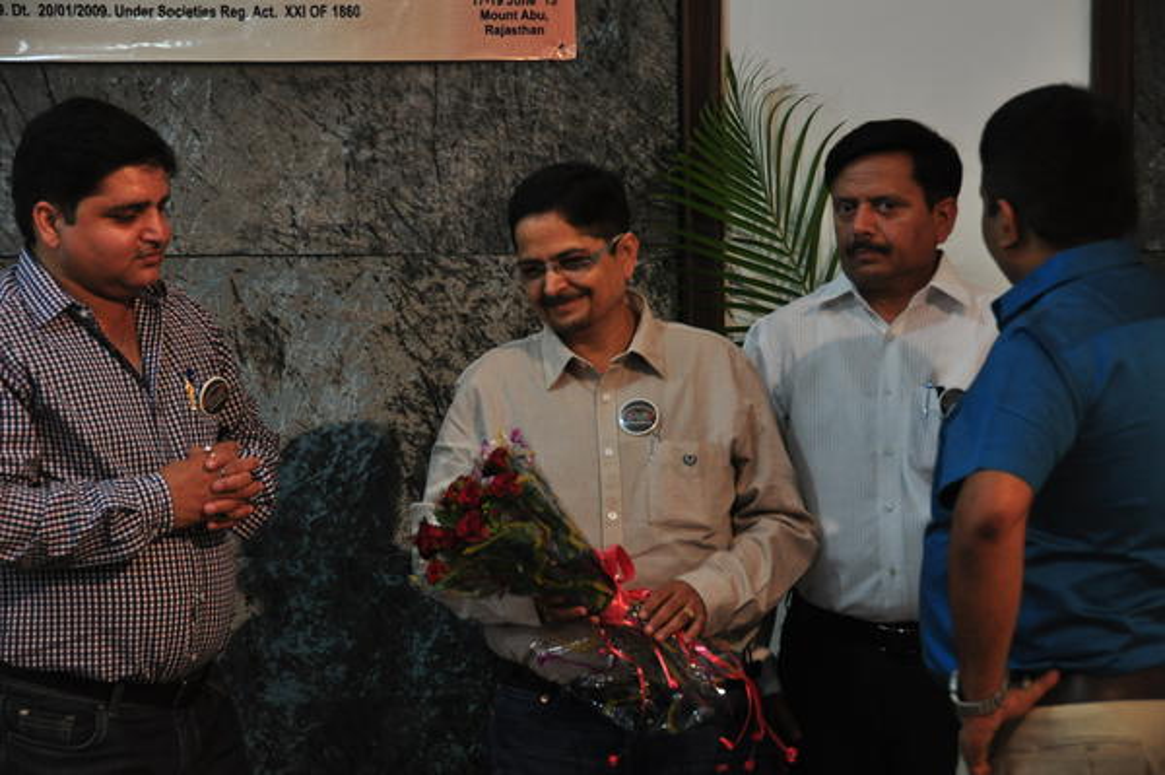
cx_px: 582
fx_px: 3153
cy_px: 388
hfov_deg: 20.9
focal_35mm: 98
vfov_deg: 14.0
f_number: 5
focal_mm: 65
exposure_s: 1/50
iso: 800
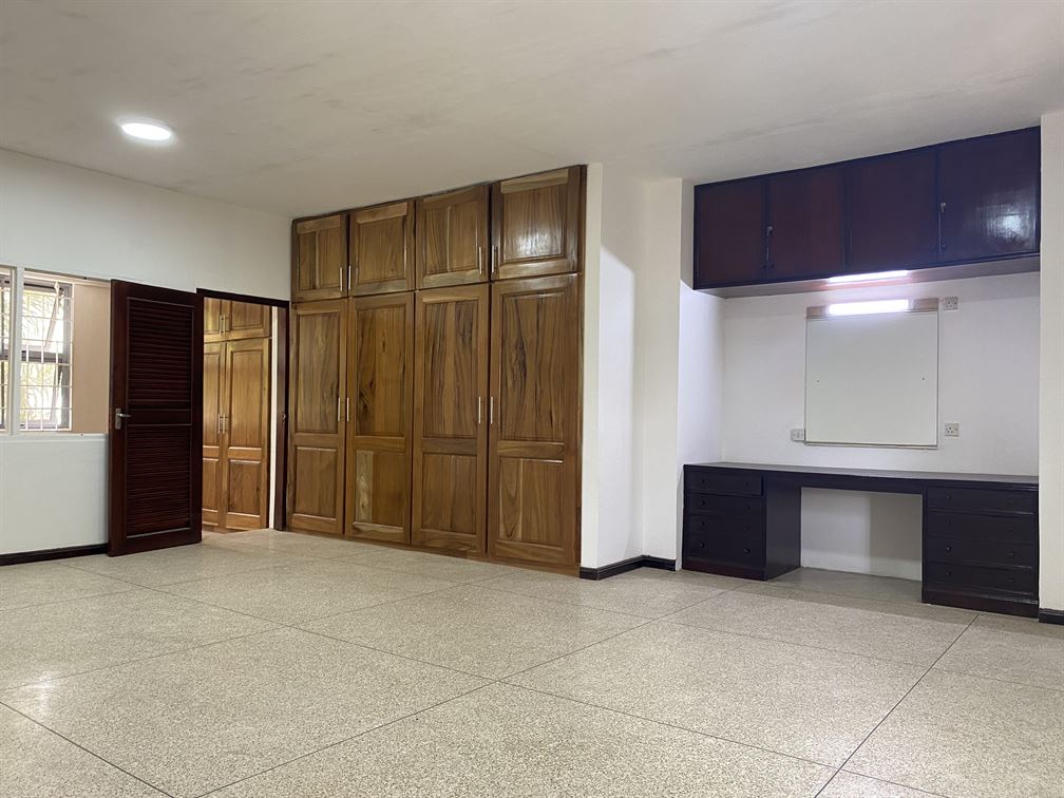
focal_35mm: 26
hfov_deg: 67.3
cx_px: 532
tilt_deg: +0.0
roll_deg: -1.1
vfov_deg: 53.1
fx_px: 799
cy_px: 399
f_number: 1.8
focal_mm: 4.25
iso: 125
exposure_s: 1/50
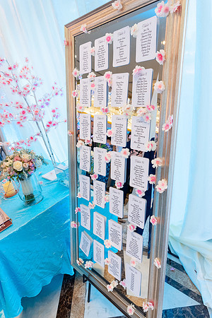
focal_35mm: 24
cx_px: 106
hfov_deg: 53.1
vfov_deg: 73.7
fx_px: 212
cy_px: 159
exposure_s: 1/250
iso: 2000
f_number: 5.6
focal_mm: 24
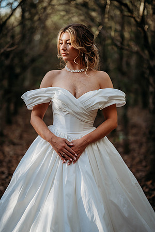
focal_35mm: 85
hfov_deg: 16.1
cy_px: 116
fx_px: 549
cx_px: 78
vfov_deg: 23.9
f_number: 2
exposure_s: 1/400
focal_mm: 85
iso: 100
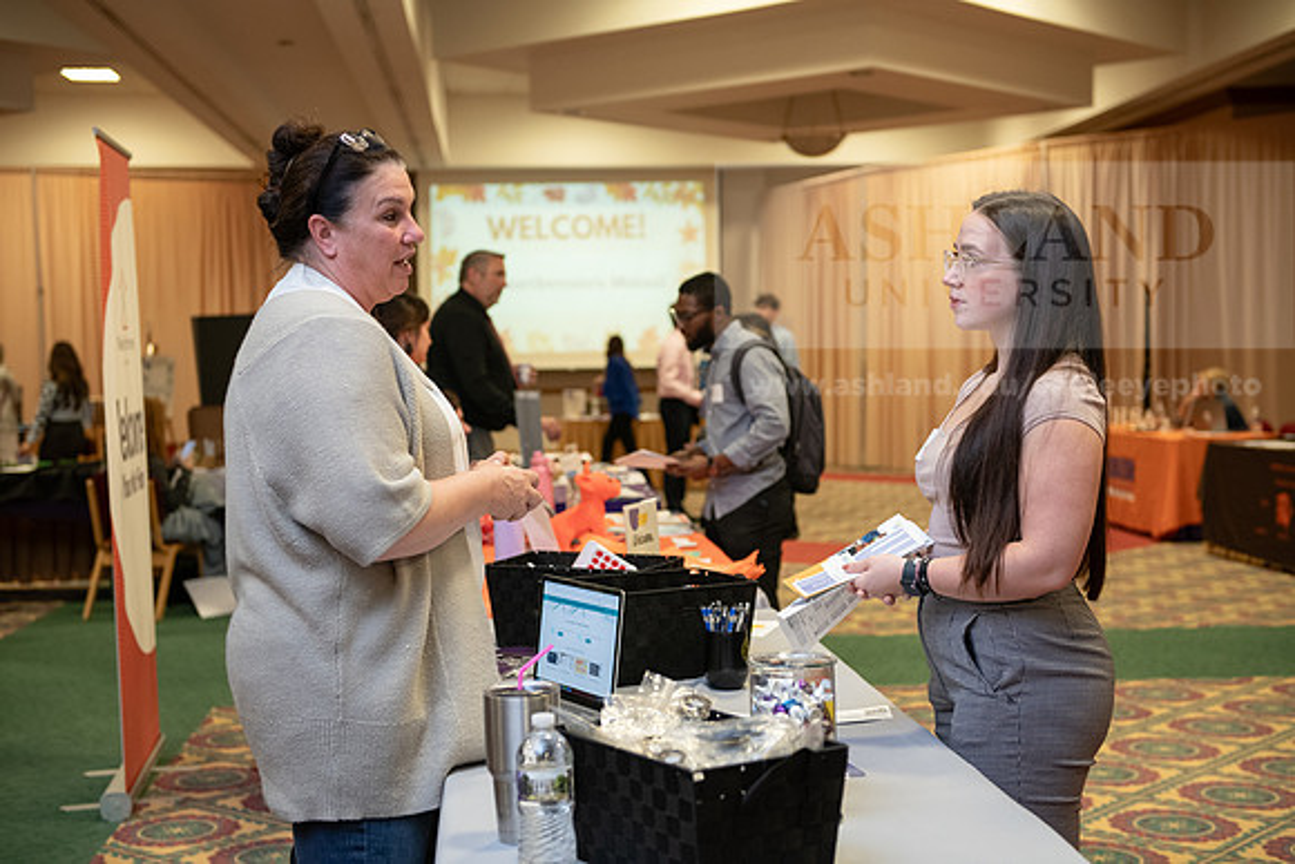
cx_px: 648
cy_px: 432
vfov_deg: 24.6
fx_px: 1979
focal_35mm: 55
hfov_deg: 36.2
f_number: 3.2
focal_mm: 55
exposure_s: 1/160
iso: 1250
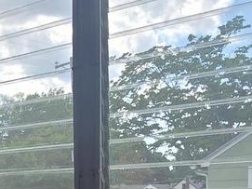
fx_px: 502
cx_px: -58
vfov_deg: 19.8
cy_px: 235
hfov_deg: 25.1
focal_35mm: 69
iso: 50
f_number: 2.2
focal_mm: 2.2
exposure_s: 1/583
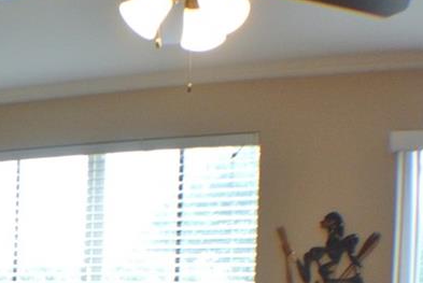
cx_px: -229
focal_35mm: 110
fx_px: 1294
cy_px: 566
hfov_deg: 16.7
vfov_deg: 11.3
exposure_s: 1/80
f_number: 3.5
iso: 400
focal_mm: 10
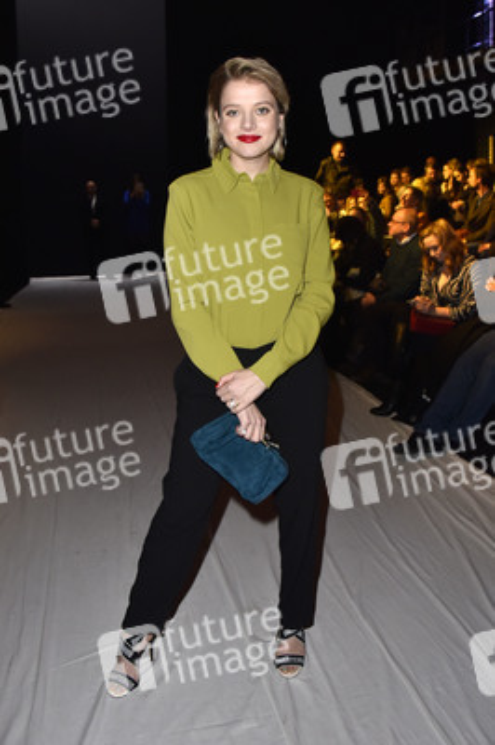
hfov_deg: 46.3
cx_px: 248
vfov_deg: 65.5
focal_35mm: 28
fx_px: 578
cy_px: 372
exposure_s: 1/60
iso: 1250
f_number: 5.6
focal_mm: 28
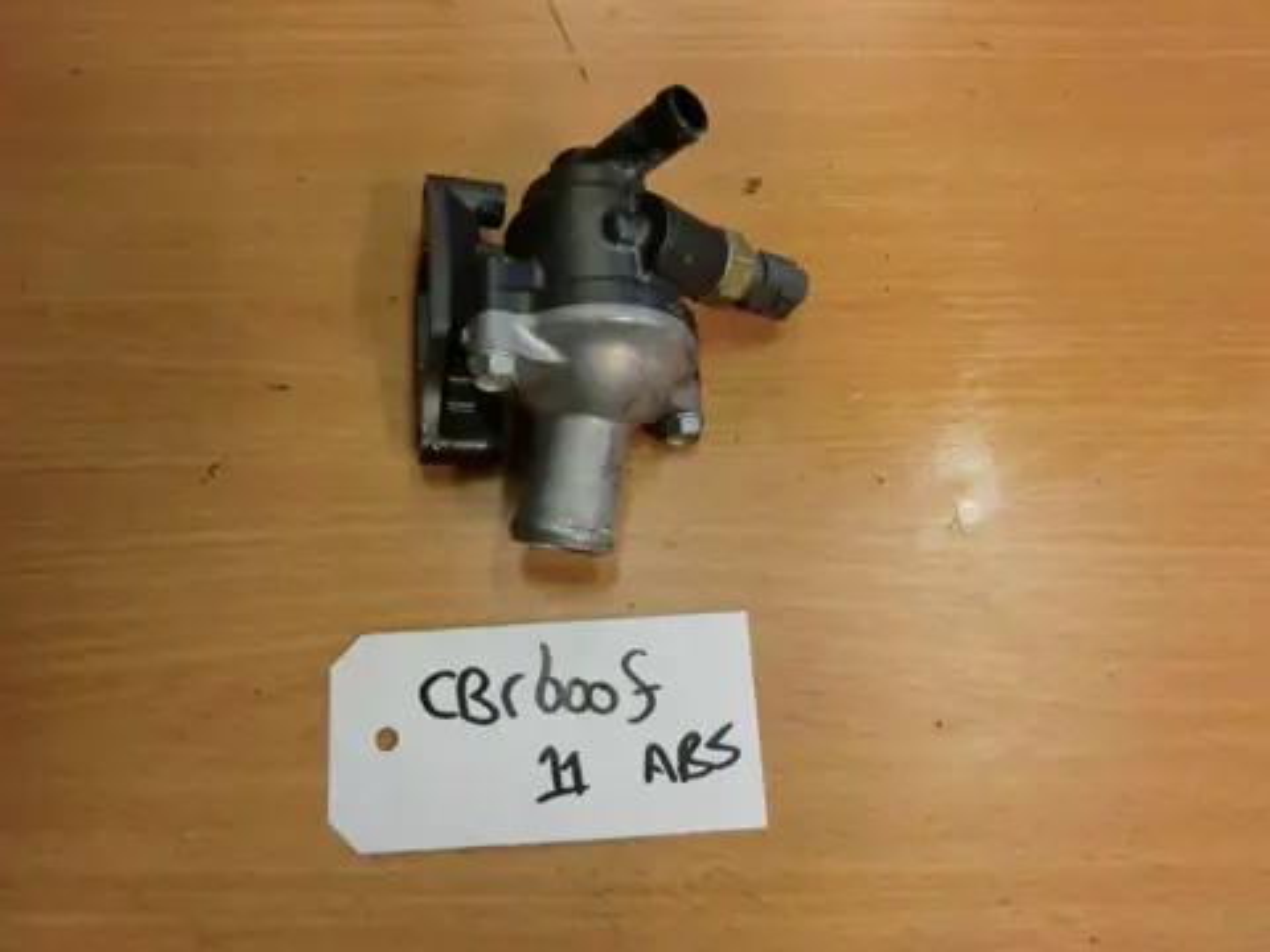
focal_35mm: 27
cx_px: 635
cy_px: 476
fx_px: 991
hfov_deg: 65.3
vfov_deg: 51.4
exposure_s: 1/60
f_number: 3.2
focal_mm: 4.9
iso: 400
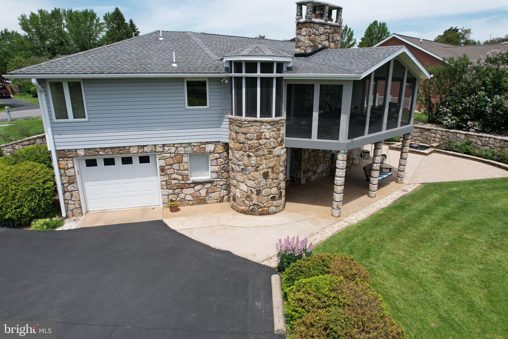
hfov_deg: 78.6
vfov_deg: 57.2
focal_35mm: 22
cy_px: 170
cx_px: 254
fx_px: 310
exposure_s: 1/2000
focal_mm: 8.38
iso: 140
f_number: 2.8
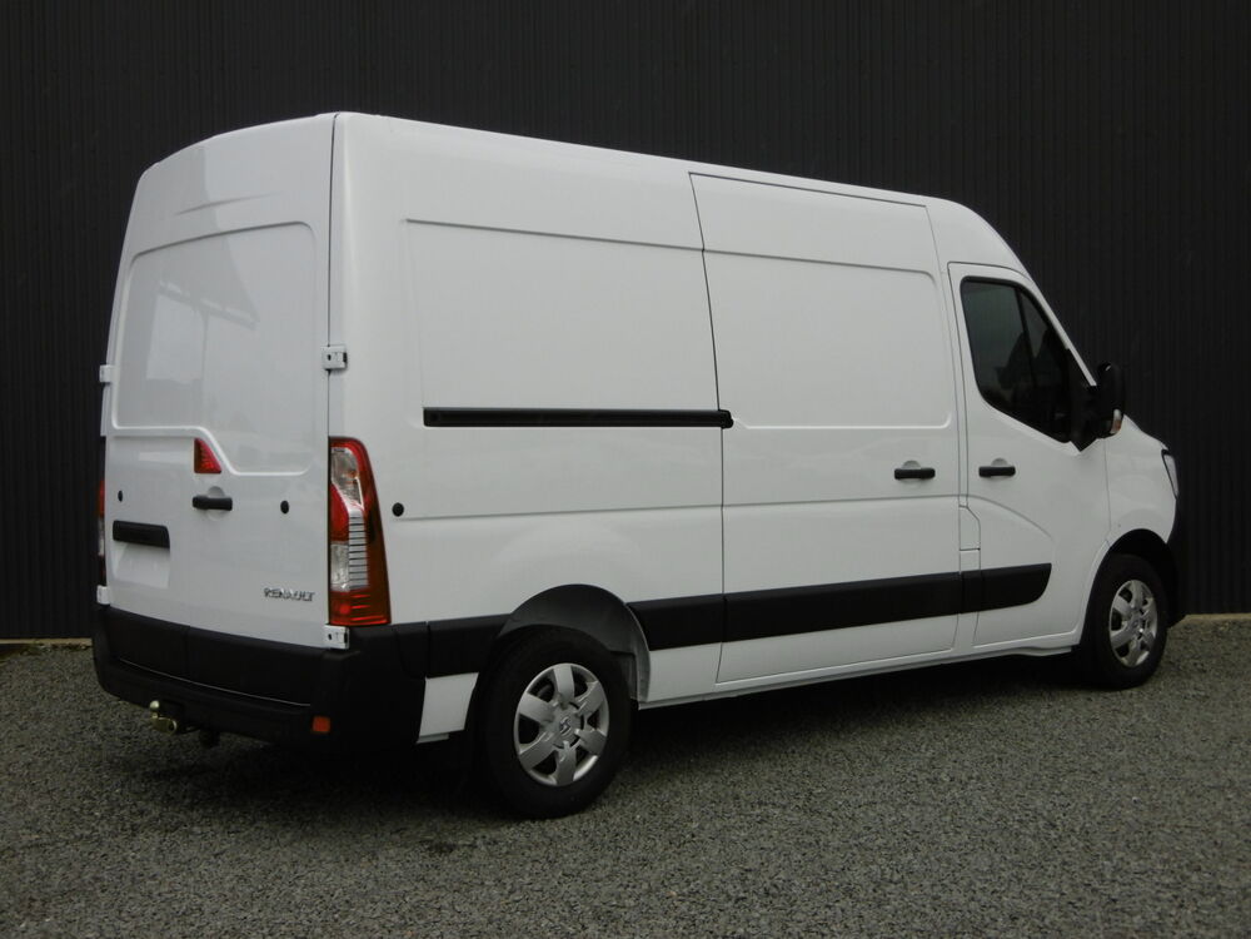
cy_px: 470
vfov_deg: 33.6
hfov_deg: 43.9
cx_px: 626
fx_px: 1554
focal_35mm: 43
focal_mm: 7.7
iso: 100
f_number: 3.8
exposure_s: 1/320
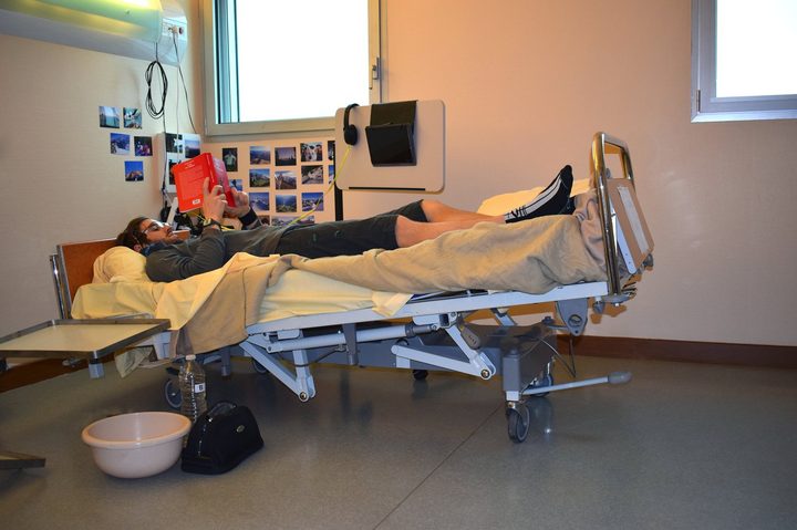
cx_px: 398
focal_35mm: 36
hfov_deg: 53.2
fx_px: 796
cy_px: 265
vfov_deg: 36.8
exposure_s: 1/80
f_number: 4.5
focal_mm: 24
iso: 800
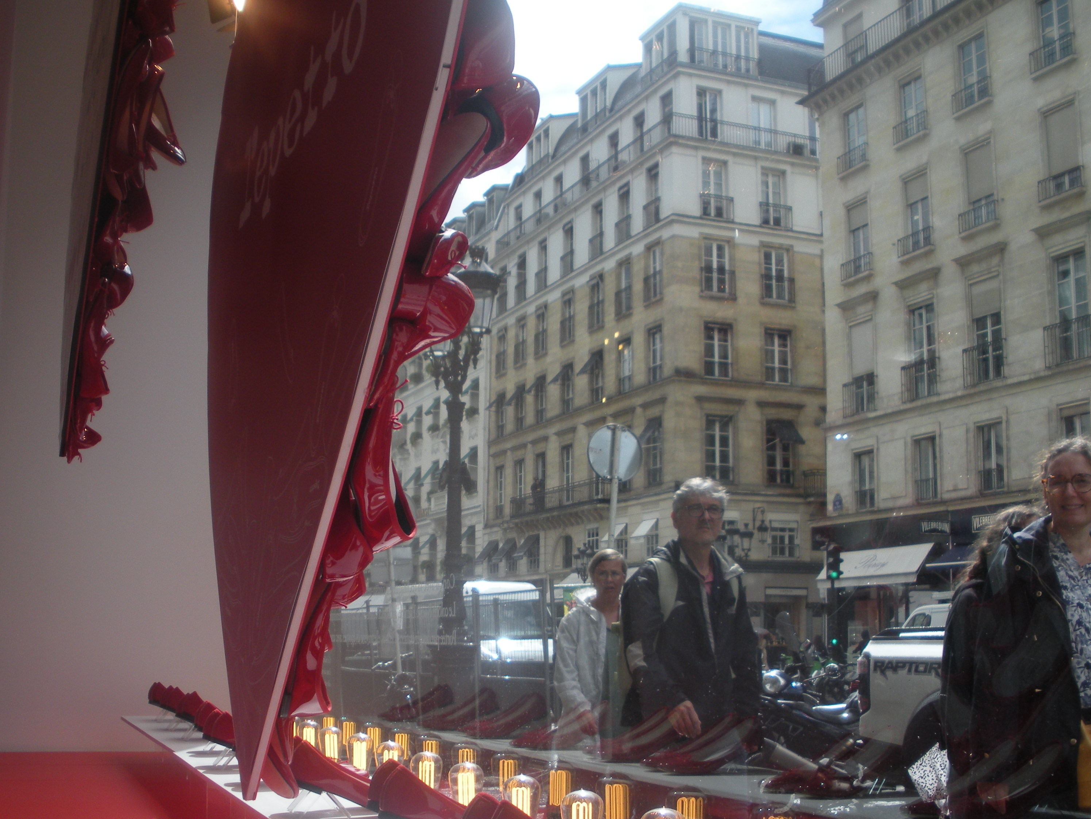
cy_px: 483
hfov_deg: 42.9
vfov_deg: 32.8
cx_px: 561
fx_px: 1387
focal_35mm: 44
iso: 64
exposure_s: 1/413
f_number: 3.5
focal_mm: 6.3
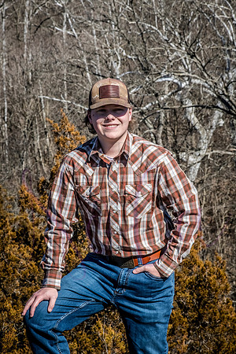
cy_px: 177
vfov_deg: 14.2
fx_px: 1426
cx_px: 118
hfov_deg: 9.5
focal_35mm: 145
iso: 800
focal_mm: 145
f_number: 22
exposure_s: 1/500
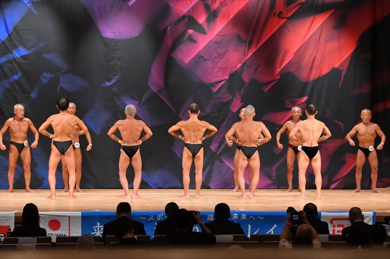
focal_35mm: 127
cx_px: 195
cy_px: 130
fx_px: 1375
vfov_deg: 10.8
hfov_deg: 16.1
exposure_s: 1/400
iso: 6400
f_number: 5.6
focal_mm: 85
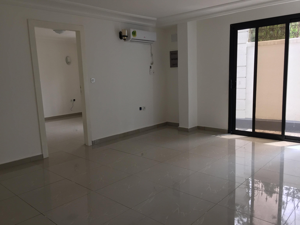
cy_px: 112
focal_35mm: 29
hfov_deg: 61.7
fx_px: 251
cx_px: 150
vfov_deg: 48.2
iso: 50
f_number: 2.2
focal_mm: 4.2
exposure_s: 1/100
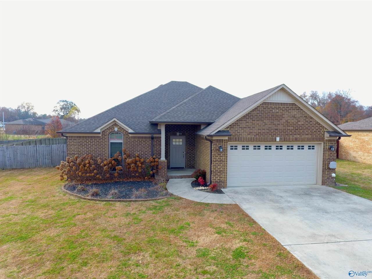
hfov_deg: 81.7
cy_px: 140
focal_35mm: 20
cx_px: 186
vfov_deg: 66.0
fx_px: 215
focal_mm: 3.61
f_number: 2.8
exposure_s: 1/160
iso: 100
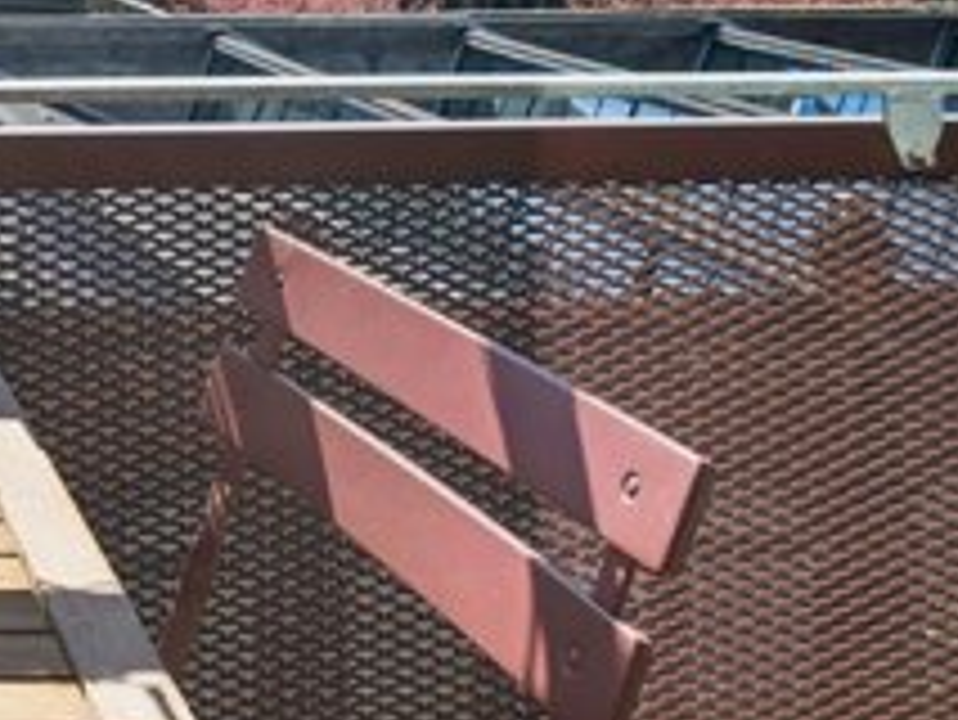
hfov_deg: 25.6
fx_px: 1800
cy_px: -191
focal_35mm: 65
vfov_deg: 20.8
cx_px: -292
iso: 160
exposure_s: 1/320
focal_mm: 18
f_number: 11
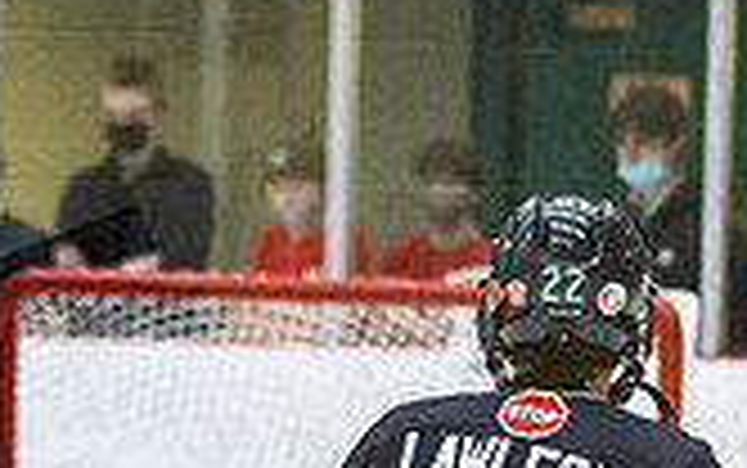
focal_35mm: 454
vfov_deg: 2.9
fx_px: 9249
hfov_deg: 4.6
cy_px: 629
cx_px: 406
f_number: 2.8
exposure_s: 1/640
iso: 1800
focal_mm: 70
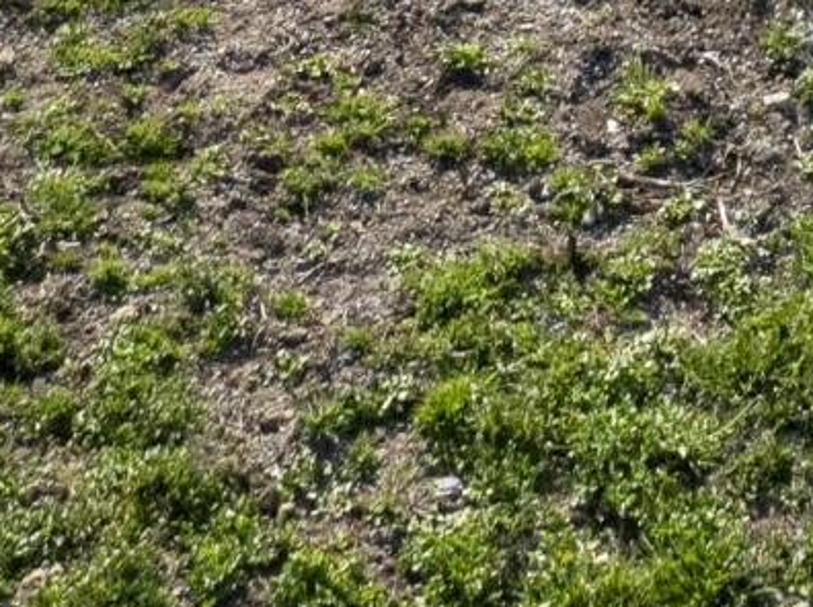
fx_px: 4269
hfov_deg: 10.4
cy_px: -1606
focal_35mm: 182
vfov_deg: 6.8
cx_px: 1283
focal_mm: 12.29
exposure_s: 1/320
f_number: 2.8
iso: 250
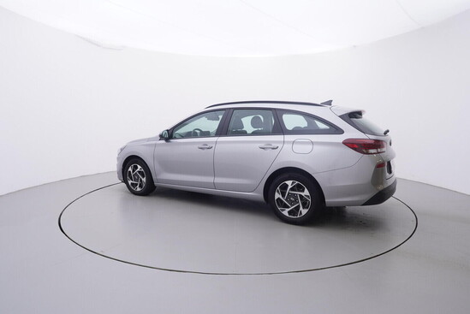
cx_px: 235
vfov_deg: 56.2
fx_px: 294
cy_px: 157
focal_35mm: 22
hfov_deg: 77.3
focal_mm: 15
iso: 200
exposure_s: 1/80
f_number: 5
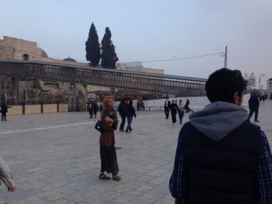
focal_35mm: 33
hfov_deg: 55.4
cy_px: 102
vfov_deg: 42.9
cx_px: 136
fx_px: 259
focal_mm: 4.12
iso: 50
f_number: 2.4
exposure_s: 1/252
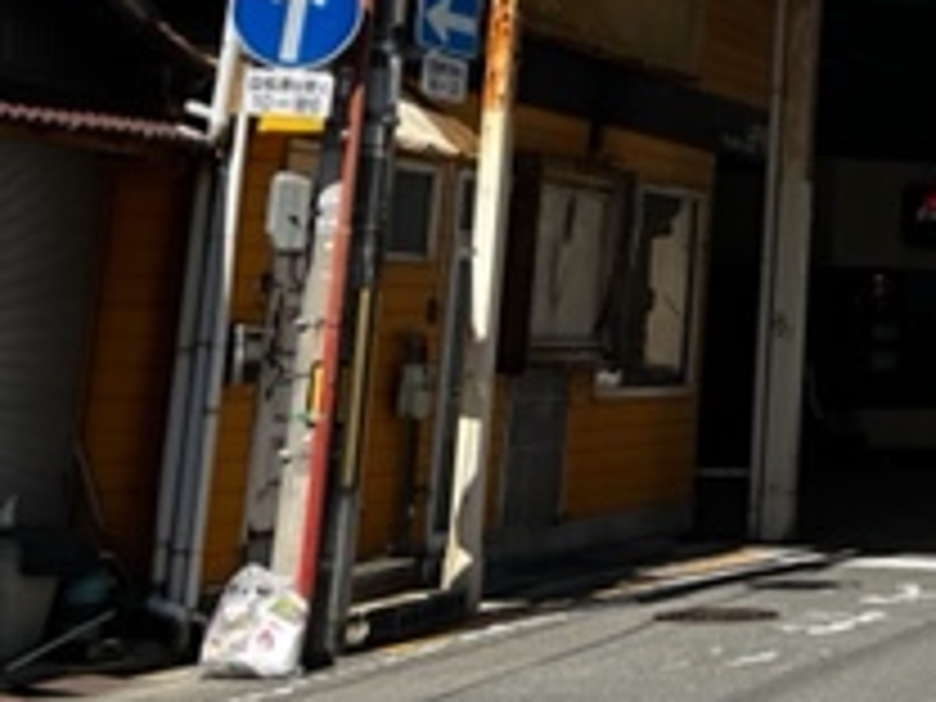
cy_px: -122
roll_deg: -0.7
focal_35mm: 80
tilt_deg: +11.0
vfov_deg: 17.6
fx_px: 2163
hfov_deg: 22.0
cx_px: 1215
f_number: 1.6
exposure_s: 1/2688
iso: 50
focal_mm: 5.1
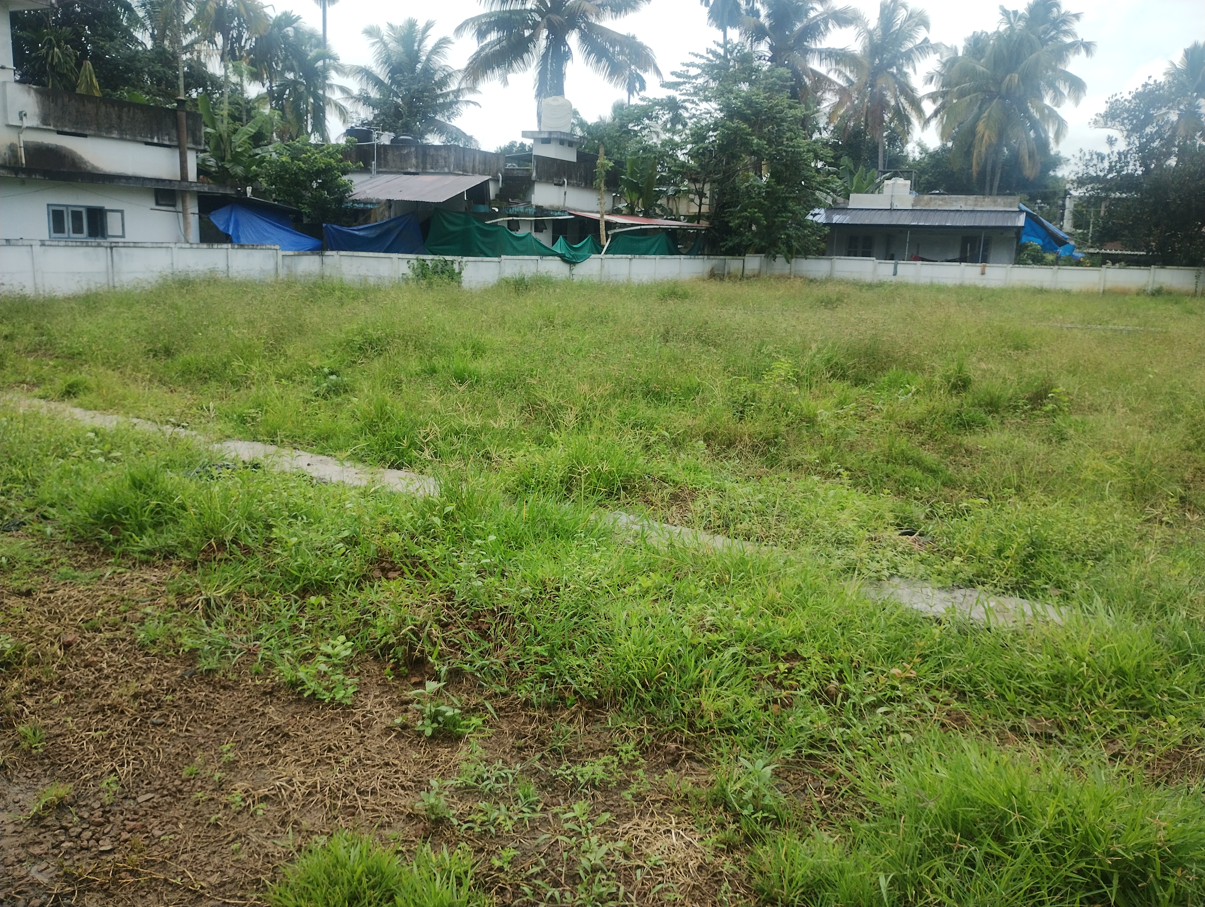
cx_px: 602
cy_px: 454
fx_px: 976
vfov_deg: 49.9
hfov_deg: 63.4
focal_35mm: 28
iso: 100
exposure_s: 1/344
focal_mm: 4.27
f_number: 1.8
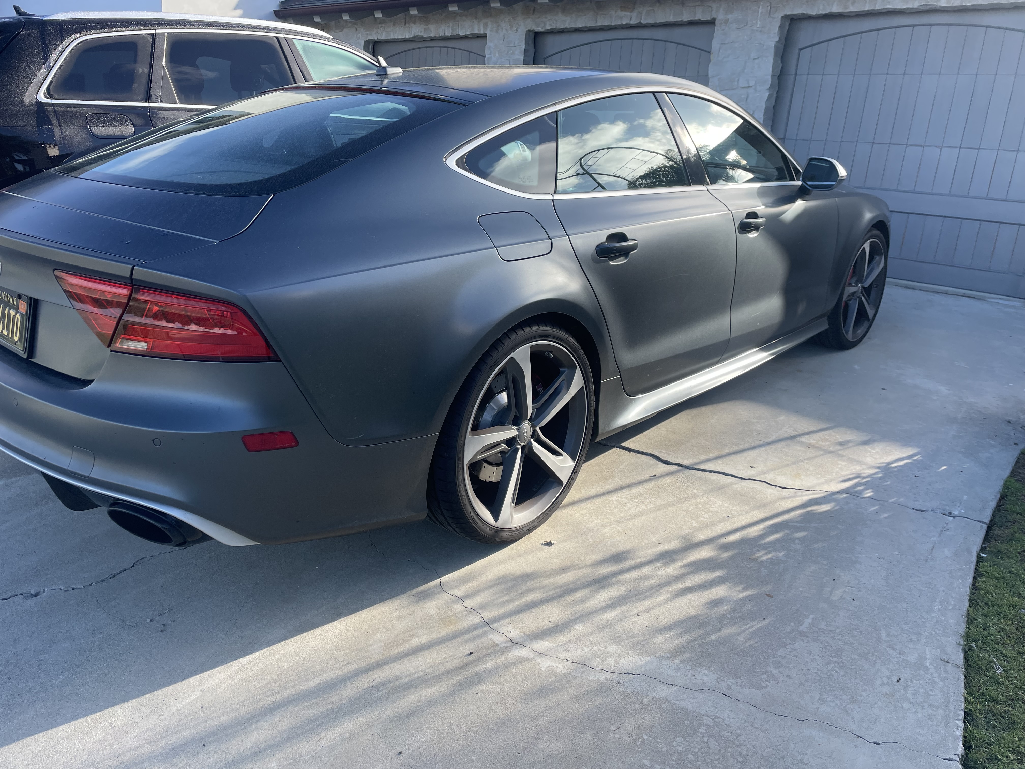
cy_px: 384
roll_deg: -3.6
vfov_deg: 53.1
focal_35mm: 26
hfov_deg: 67.3
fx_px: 770
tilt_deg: -17.4
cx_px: 512
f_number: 1.6
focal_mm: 4.2
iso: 32
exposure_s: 1/947
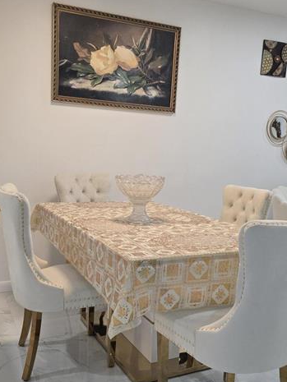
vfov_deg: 48.7
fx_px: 420
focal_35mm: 38
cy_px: 228
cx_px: 149
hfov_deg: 37.7
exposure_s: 1/120
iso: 200
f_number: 1.7
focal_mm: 6.3
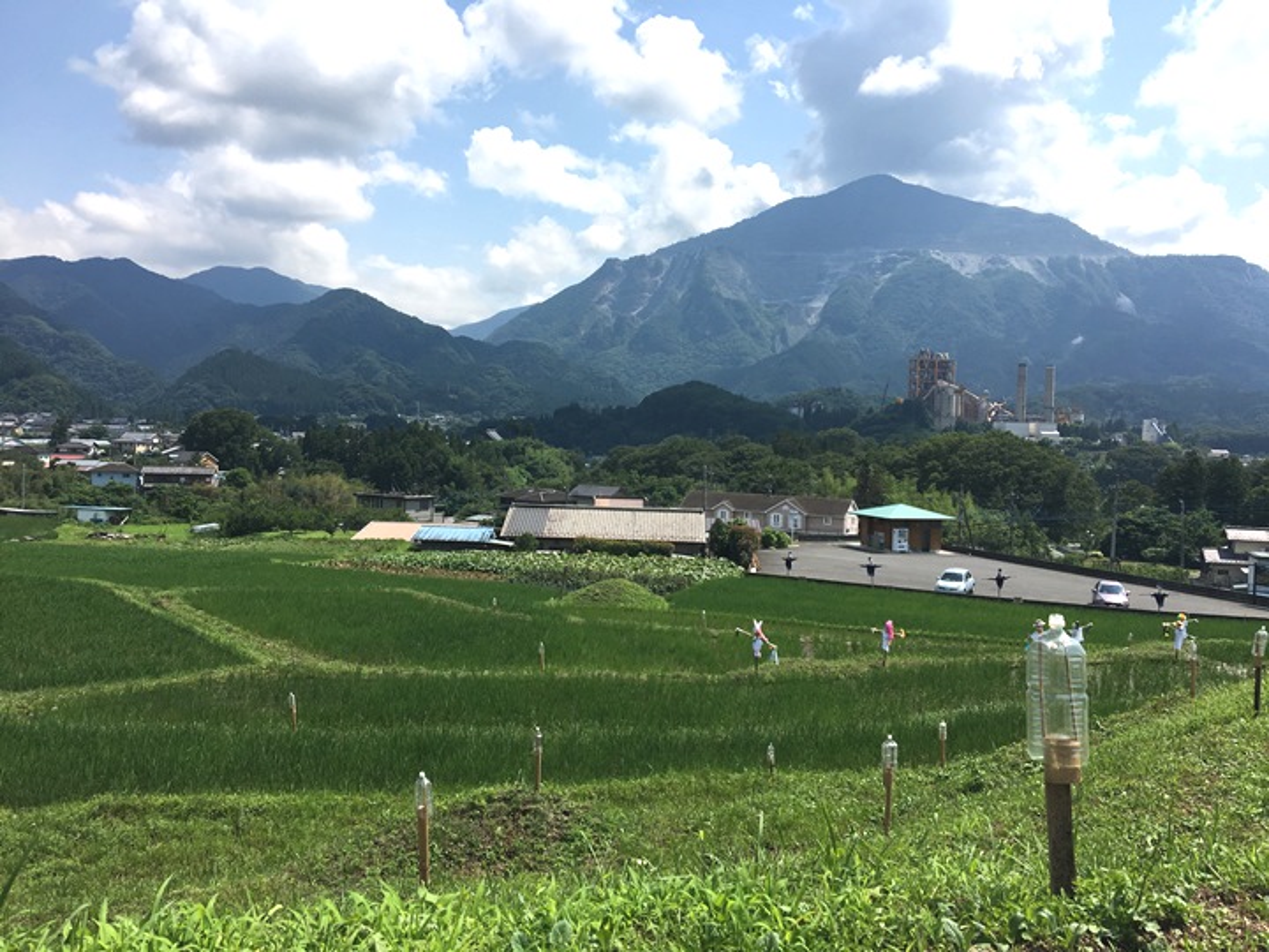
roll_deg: -1.9
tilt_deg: -0.4
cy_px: 476
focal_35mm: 29
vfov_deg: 48.2
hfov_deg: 61.7
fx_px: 1063
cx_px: 634
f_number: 2.2
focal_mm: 4.15
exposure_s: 1/2564
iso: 25
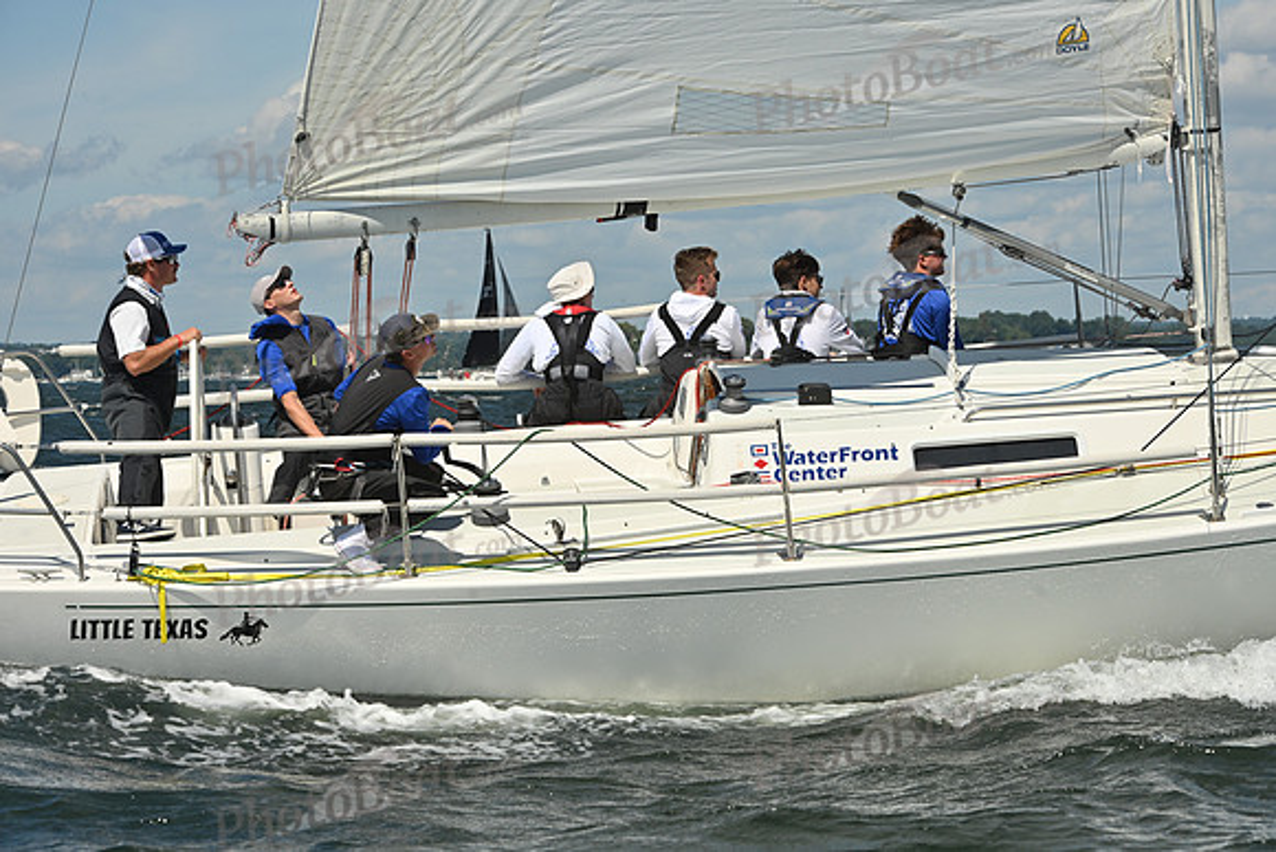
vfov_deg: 11.8
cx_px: 638
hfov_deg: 17.6
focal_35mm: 116
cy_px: 426
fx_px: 4112
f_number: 13
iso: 250
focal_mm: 116
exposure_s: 1/1250
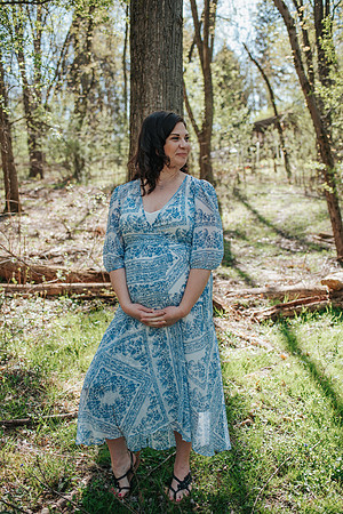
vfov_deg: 54.4
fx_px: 500
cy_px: 257
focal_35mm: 35
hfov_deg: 37.9
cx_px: 172
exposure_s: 1/1000
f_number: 2.5
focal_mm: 35
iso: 250
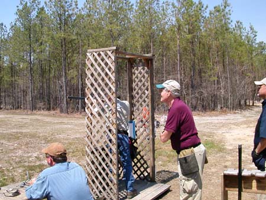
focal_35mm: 37
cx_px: 133
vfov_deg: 38.7
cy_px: 100
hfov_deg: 50.1
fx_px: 284
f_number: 4.5
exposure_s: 1/404
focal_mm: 5.6
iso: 100
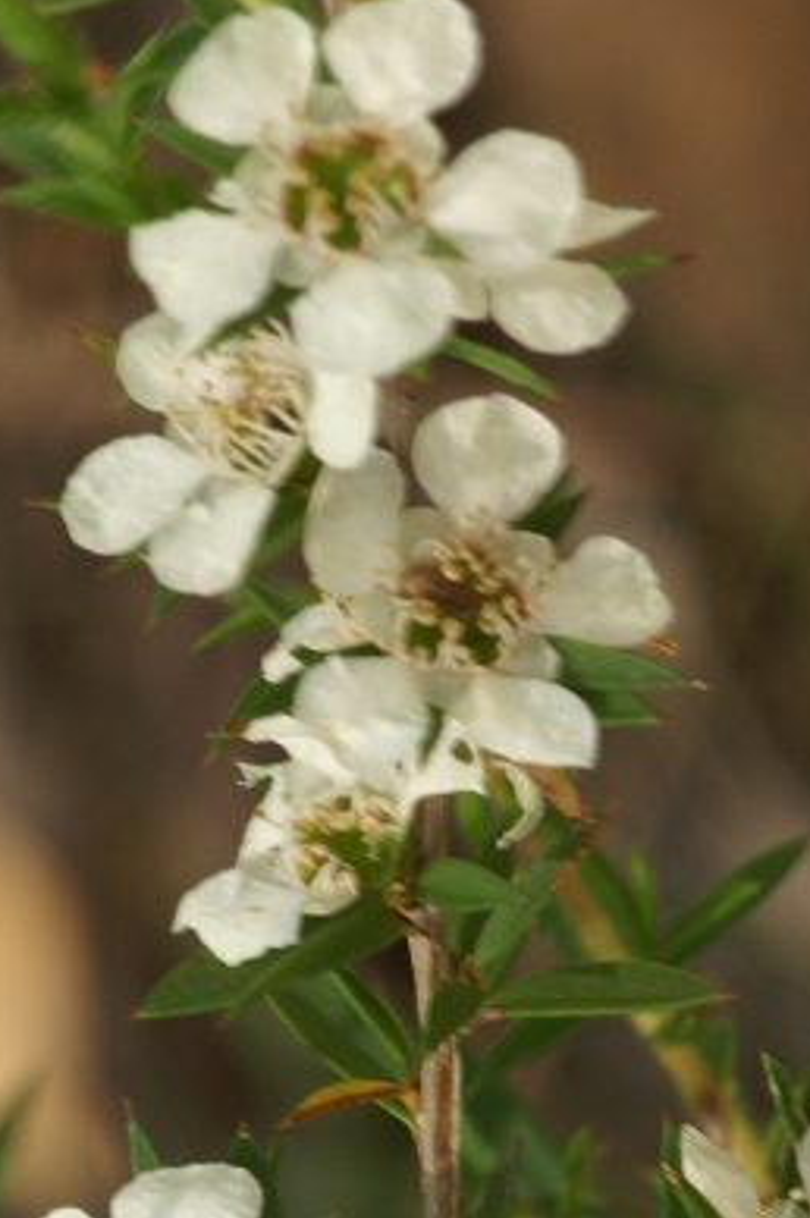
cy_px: 1180
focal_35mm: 349
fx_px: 11799
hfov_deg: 3.9
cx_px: 568
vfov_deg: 5.9
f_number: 13
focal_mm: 100
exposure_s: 1/13
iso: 100
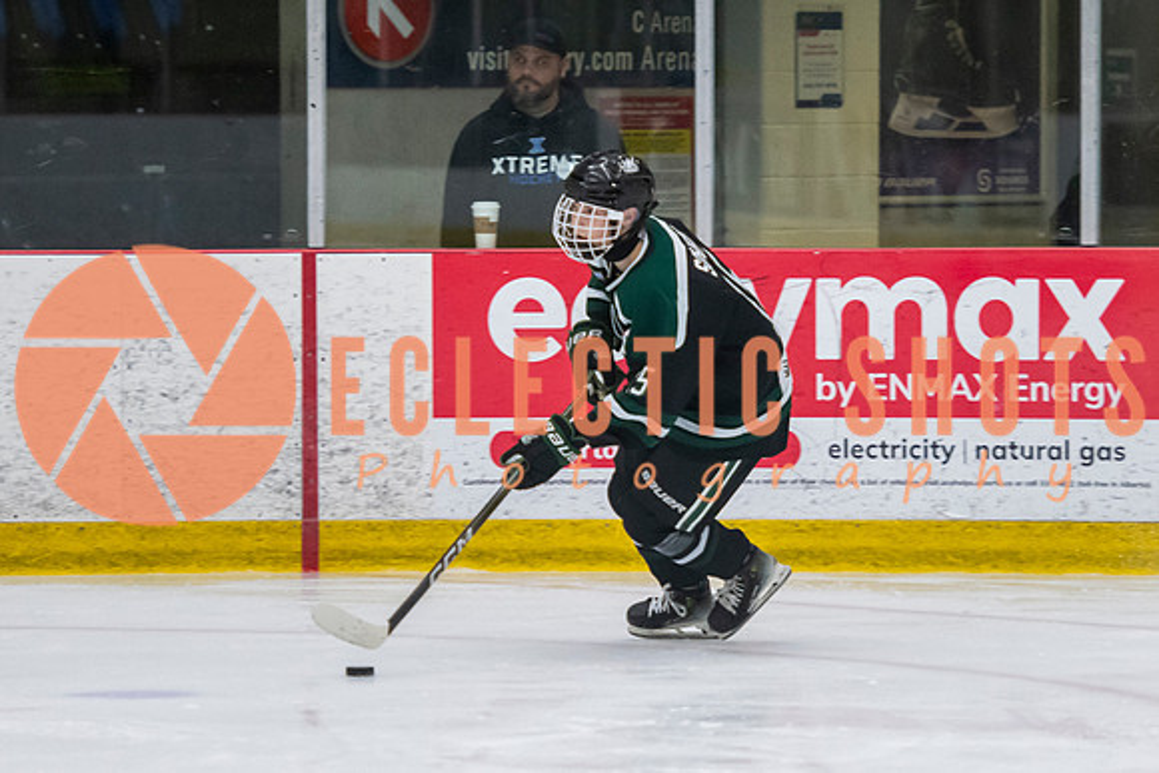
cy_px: 440
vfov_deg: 4.8
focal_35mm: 288
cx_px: 679
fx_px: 9261
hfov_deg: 7.2
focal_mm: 135
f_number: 3.2
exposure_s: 1/640
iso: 2000
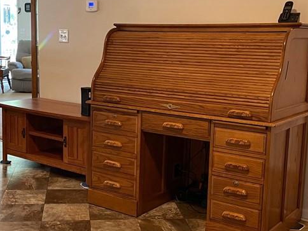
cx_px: 107
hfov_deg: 34.7
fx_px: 489
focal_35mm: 55
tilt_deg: -10.1
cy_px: 123
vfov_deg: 26.6
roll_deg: -0.5
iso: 320
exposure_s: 1/60
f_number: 1.6
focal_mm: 4.2
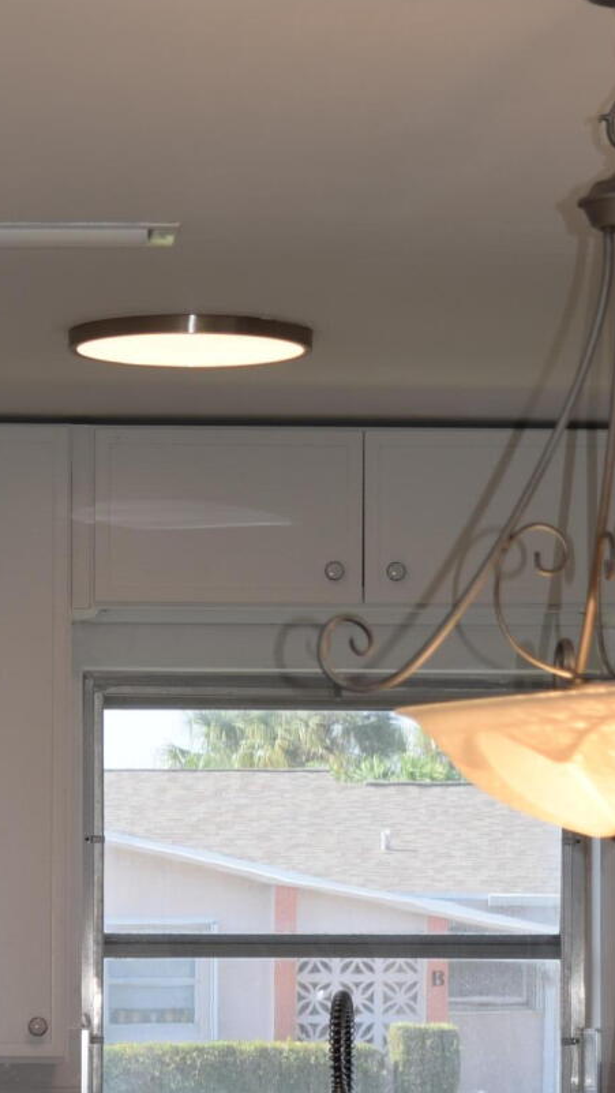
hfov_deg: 7.7
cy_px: 1160
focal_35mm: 157
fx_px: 4548
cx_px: 46
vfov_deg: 13.5
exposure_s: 1/125
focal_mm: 40
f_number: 5.6
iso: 140
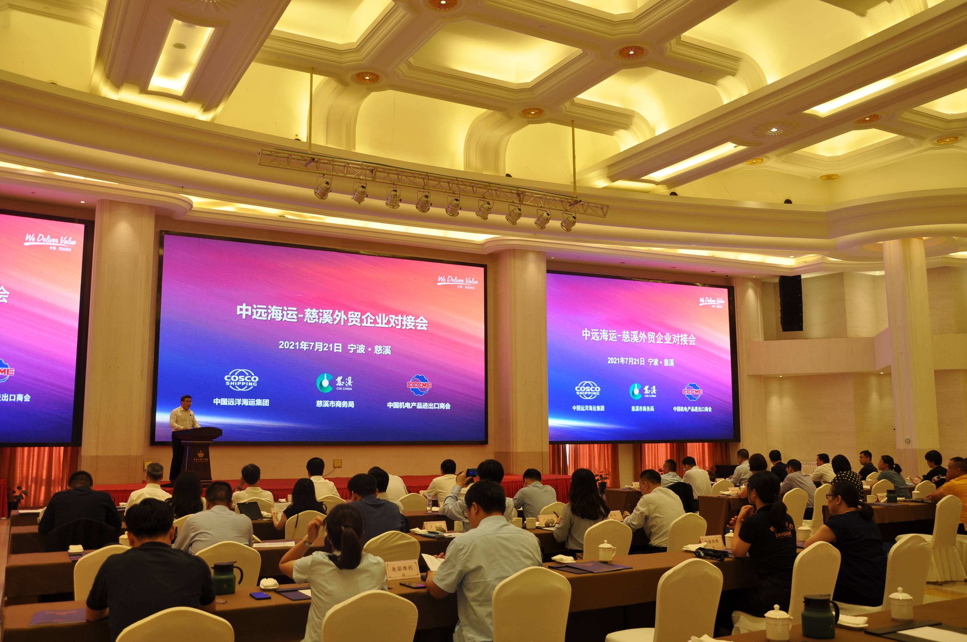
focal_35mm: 32
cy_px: 321
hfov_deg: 59.6
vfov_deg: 41.6
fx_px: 845
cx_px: 484
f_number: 5.6
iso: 250
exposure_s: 1/30
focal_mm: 21
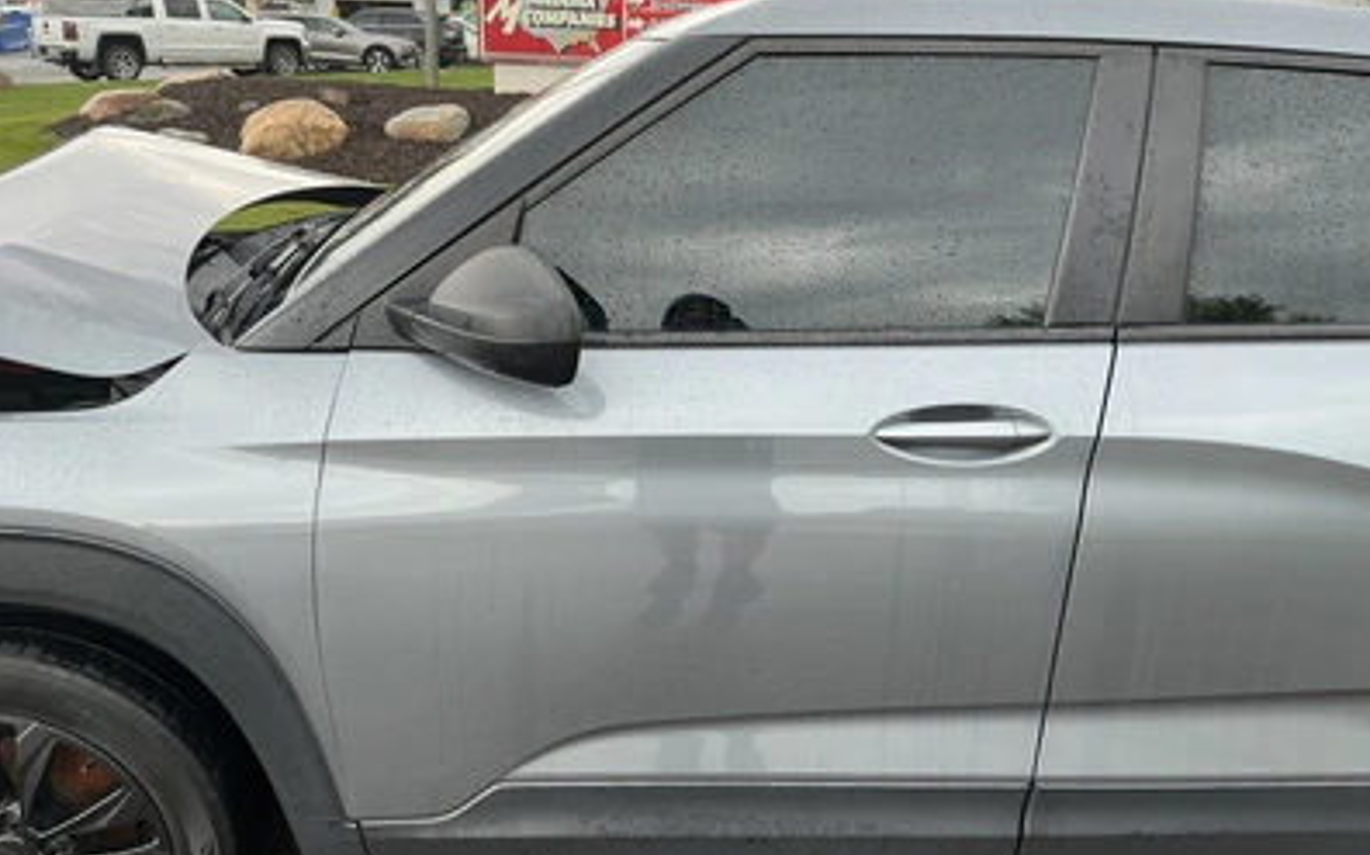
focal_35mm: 30
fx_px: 1119
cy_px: 398
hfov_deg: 62.9
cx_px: 688
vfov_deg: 41.8
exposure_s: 1/148
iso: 20
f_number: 1.8
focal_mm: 3
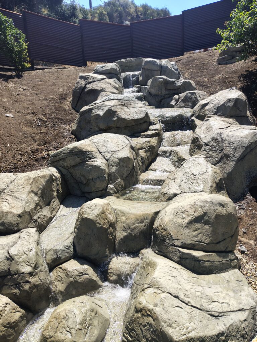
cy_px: 171
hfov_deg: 56.8
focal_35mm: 24
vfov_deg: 71.6
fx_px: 238
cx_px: 128
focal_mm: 5.56
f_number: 1.8
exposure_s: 1/1120
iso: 101
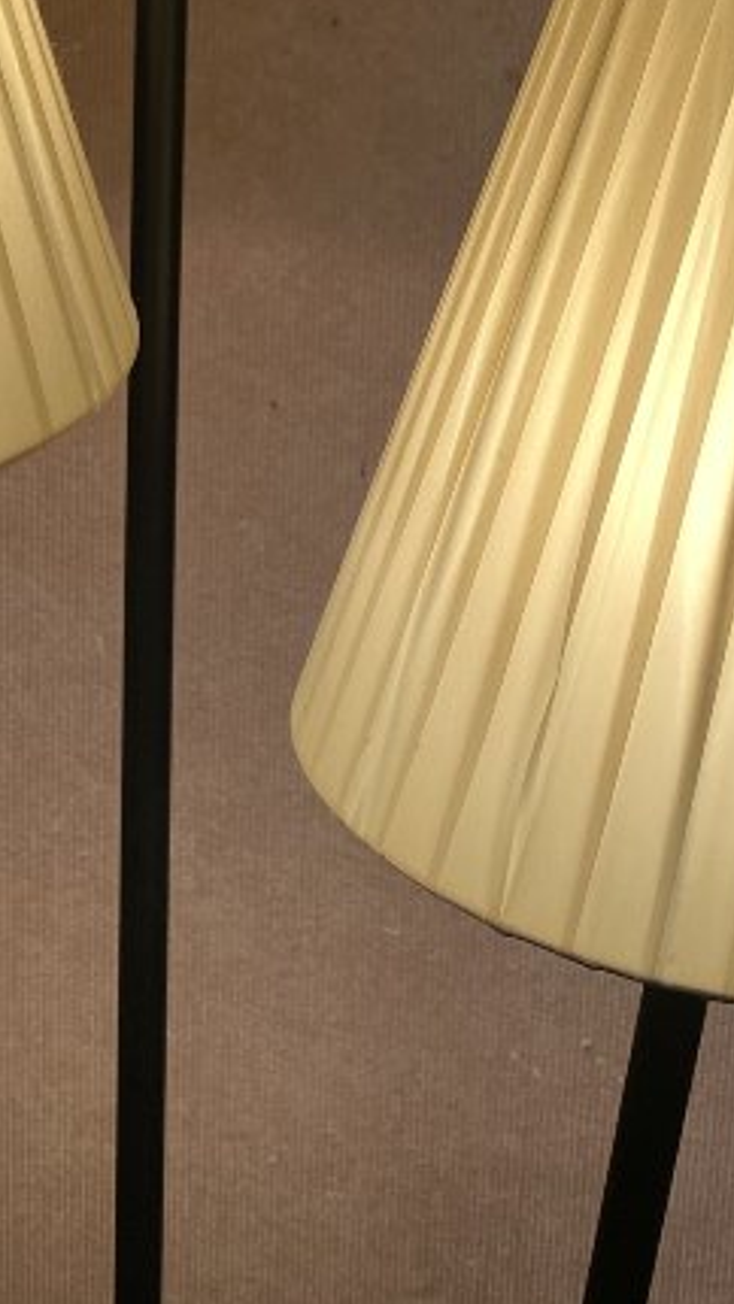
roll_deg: +0.9
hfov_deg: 15.0
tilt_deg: -15.3
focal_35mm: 79
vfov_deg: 26.7
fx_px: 2732
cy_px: 443
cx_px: -45
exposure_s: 1/100
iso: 40
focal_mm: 4.25
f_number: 1.8
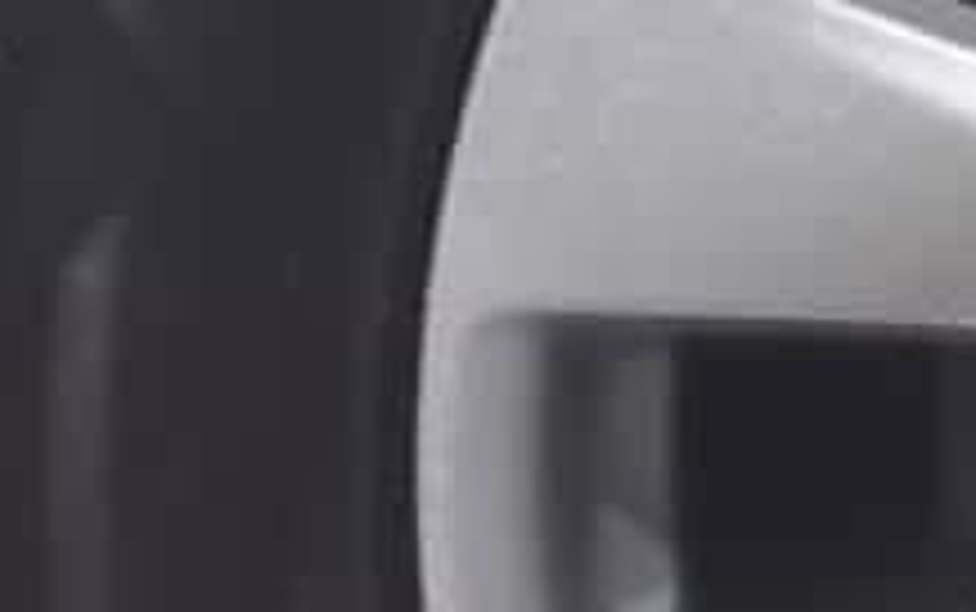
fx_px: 14801
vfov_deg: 2.4
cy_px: 360
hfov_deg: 3.7
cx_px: 1930
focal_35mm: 556
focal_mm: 15.99
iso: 64
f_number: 9.9
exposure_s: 1/200
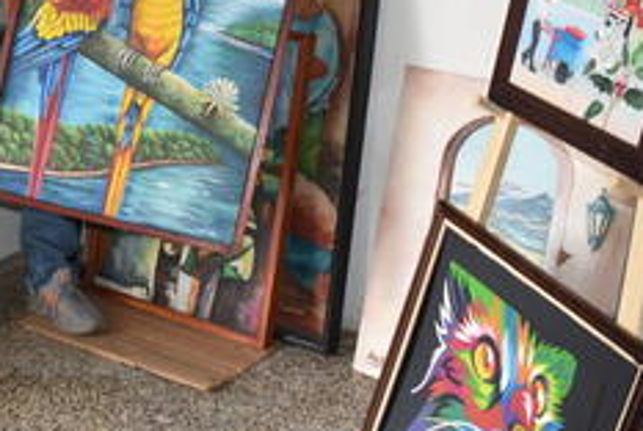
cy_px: 50
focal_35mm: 74
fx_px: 1325
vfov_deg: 18.2
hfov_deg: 26.7
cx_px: 108
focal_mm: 23
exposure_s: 1/80
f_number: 4
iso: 400
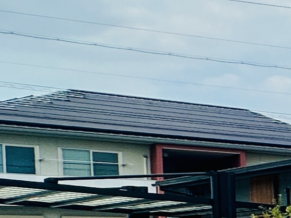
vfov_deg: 15.2
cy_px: 279
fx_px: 782
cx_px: 894
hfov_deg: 11.2
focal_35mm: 93
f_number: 2.2
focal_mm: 2.22
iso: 50
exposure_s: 1/2132
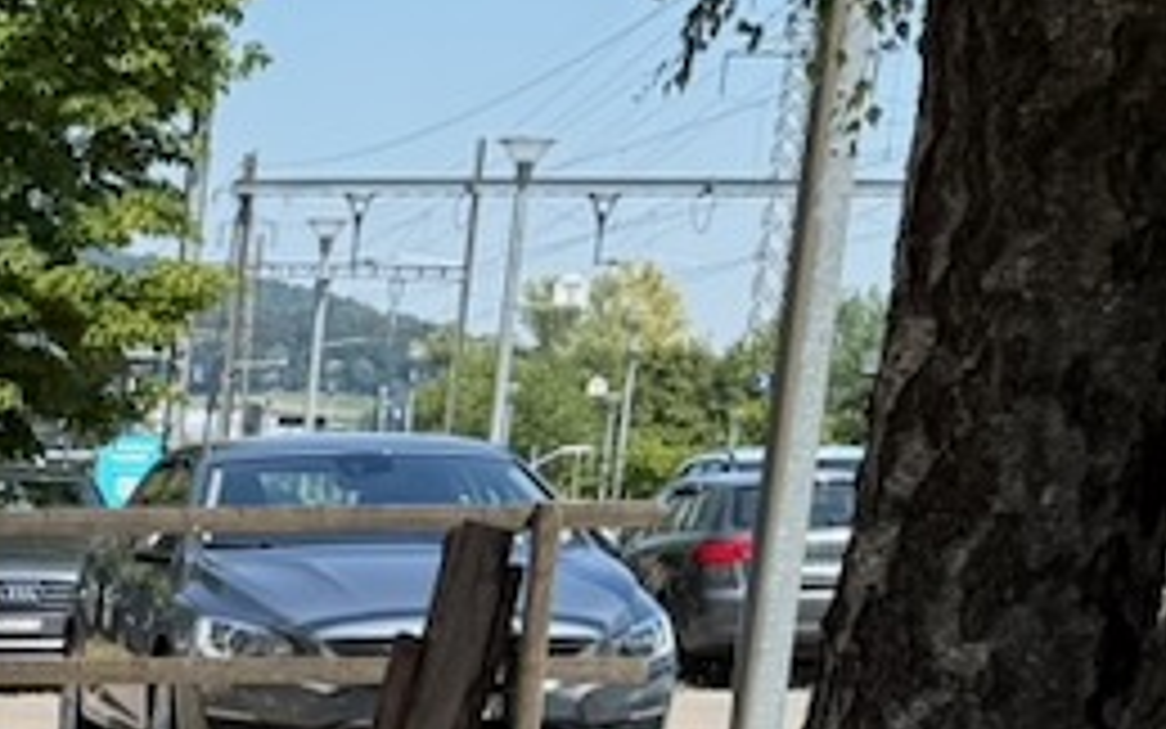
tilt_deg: -12.1
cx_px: -1031
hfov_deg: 15.0
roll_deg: +0.5
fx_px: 3751
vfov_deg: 10.2
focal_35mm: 118
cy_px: 1462
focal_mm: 6.76
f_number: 1.78
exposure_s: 1/2232
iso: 80
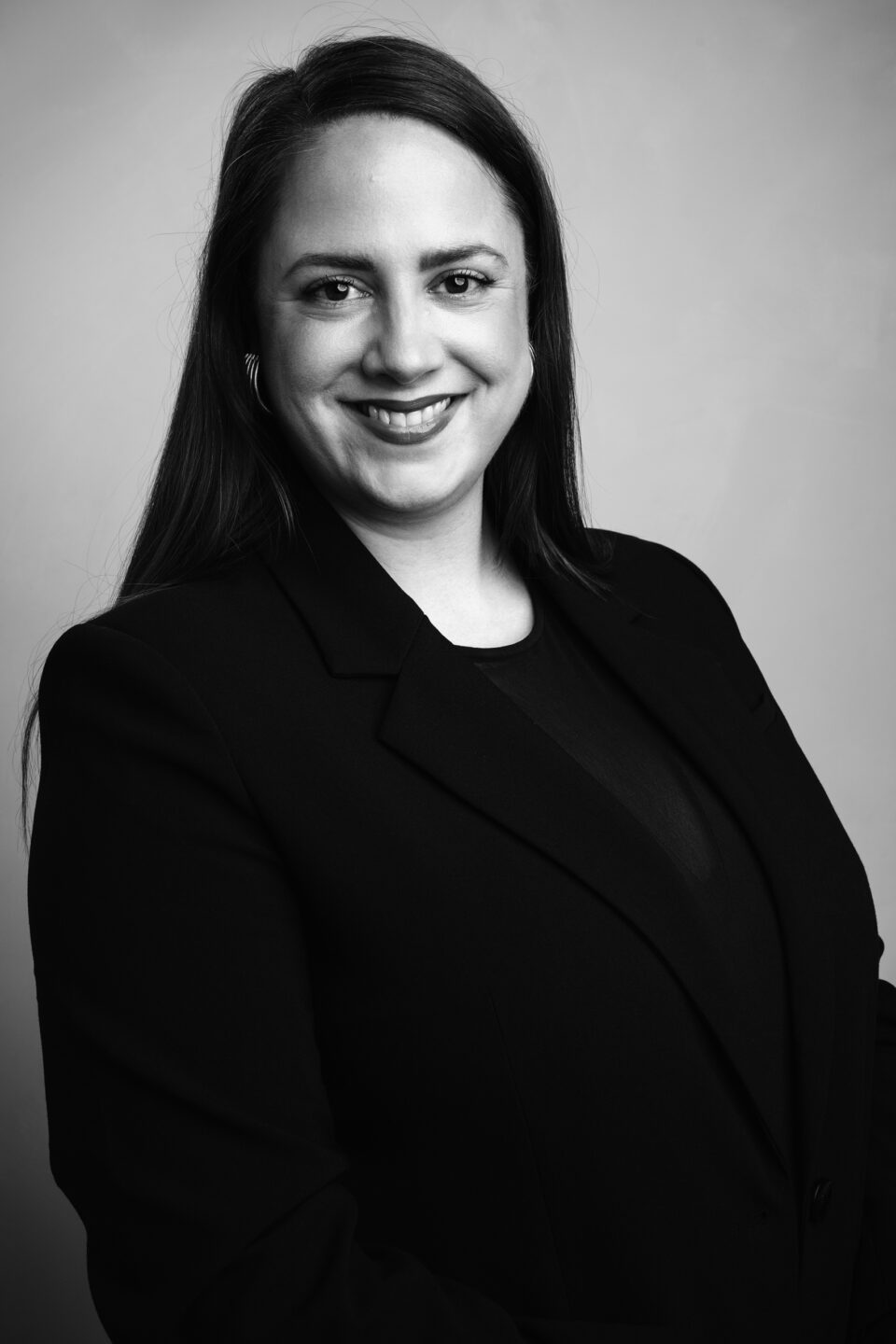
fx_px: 1867
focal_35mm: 50
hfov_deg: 27.0
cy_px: 672
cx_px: 448
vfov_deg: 39.6
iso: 200
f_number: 11
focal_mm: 50
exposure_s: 1/160
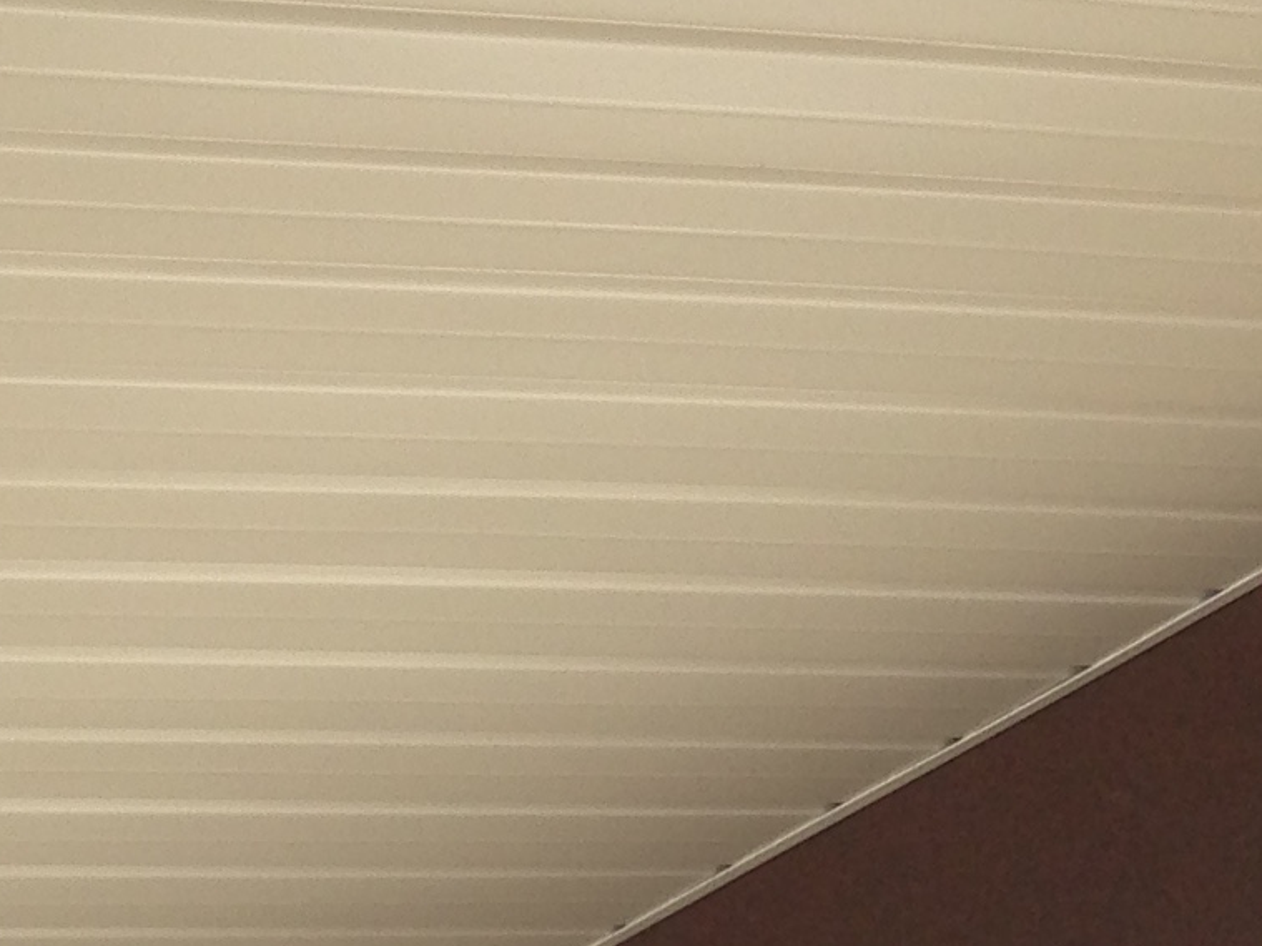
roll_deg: +6.0
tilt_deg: +12.7
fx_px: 5176
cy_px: 1568
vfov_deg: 10.0
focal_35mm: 142
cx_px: -1009
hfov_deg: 12.7
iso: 50
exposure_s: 1/448
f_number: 2.4
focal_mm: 4.12
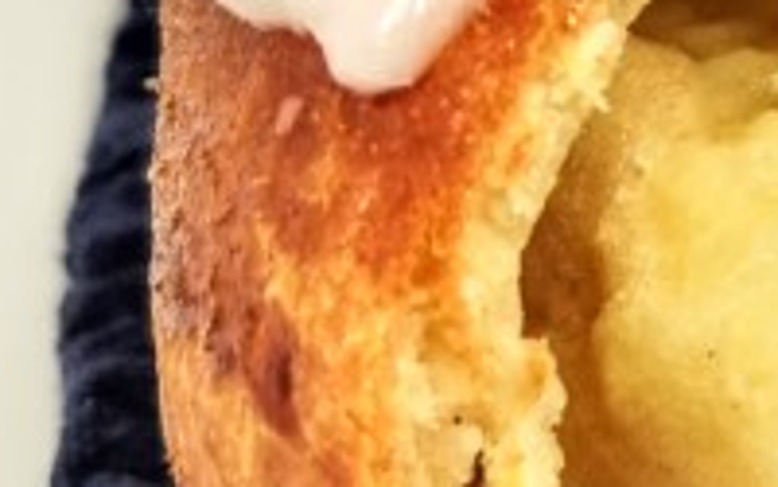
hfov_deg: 11.2
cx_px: 1435
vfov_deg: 7.5
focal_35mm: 174
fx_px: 3689
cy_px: -140
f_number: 1.6
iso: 64
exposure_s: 1/100
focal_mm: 5.56
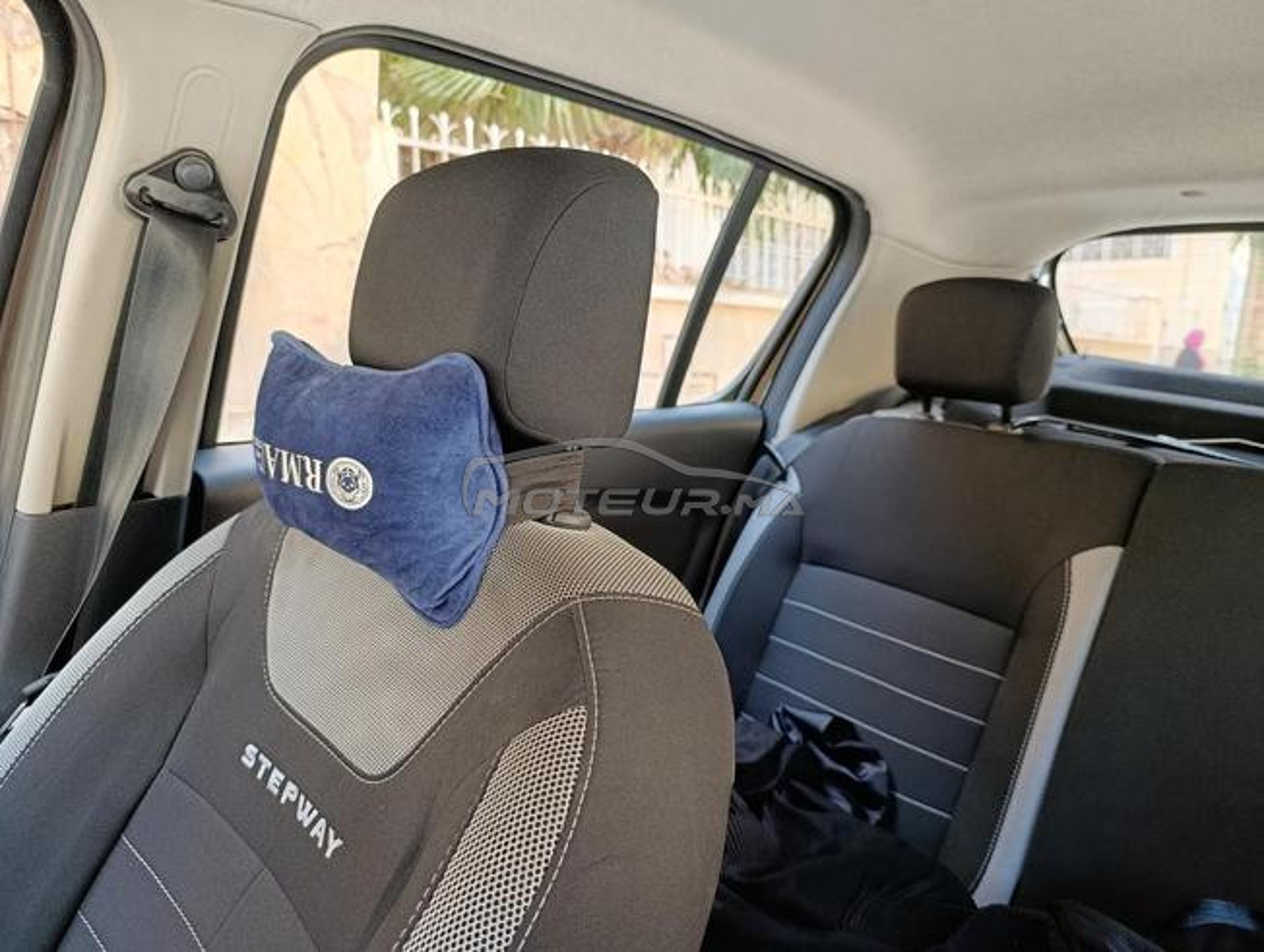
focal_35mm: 23
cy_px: 476
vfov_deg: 59.0
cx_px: 632
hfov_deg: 73.8
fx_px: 841
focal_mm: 6.11
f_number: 1.65
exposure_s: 1/100
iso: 331
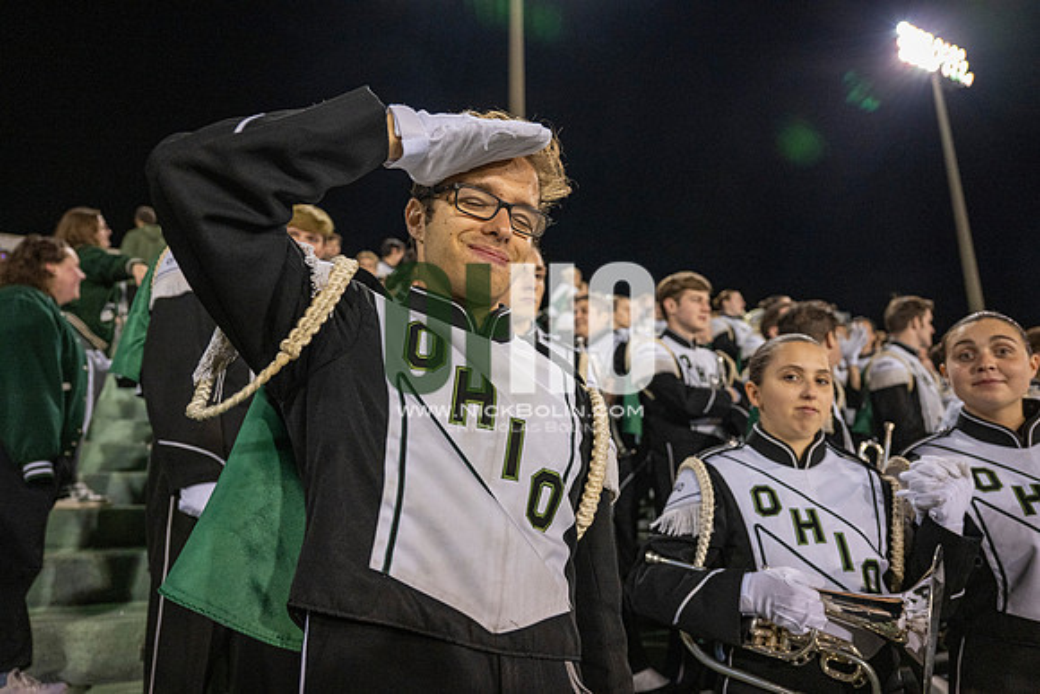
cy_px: 347
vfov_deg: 53.2
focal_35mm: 24
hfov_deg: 73.7
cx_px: 520
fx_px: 693
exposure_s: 1/500
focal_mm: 24
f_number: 3.2
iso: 2000
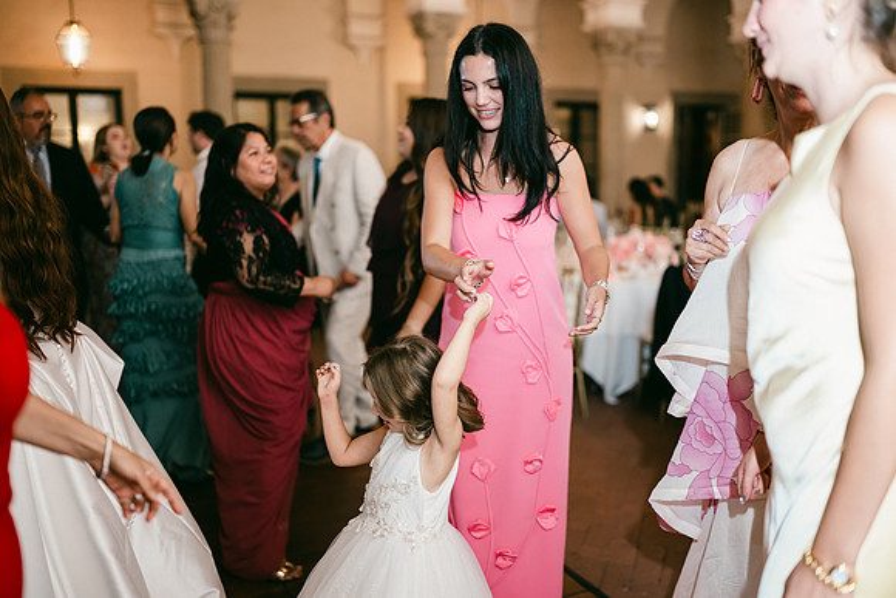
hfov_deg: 54.4
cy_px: 299
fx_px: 871
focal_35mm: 35
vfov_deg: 37.9
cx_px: 448
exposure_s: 1/125
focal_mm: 35
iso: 1600
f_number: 1.2
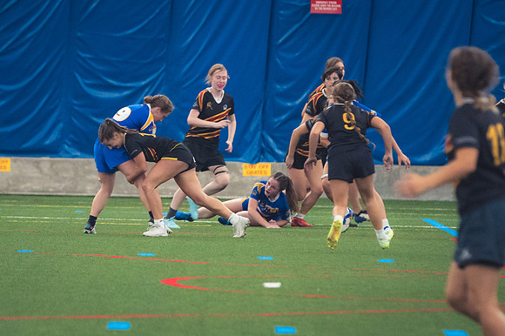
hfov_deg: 5.0
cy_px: 168
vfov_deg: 3.3
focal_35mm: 412
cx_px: 108
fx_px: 5770
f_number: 2.8
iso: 4000
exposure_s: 1/320
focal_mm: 175
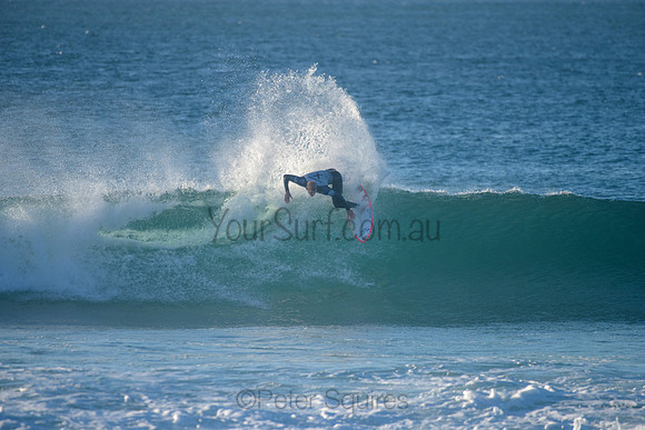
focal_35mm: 540
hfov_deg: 3.8
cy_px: 205
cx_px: 323
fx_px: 9671
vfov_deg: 2.5
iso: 450
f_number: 5.6
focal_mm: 500
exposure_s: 1/2000
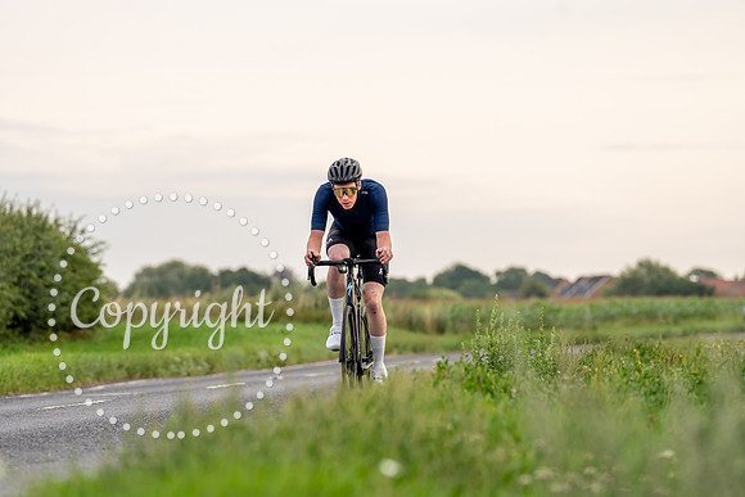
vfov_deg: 6.9
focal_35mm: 200
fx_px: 4140
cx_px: 372
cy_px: 248
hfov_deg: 10.3
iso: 250
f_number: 4.5
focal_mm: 200
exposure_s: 1/800
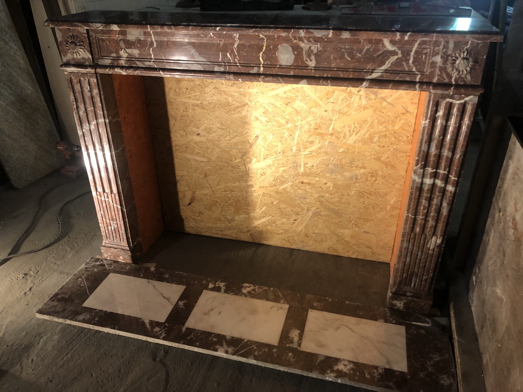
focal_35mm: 28
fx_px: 423
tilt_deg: -27.0
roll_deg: +0.3
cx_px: 262
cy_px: 196
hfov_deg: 63.4
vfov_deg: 49.7
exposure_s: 1/17
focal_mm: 4
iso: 64
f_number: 1.8
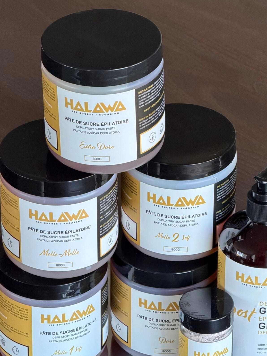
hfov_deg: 9.2
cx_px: 190
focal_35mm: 161
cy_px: 246
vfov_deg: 12.3
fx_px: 1656
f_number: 2.8
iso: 200
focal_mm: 16.89
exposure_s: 1/121
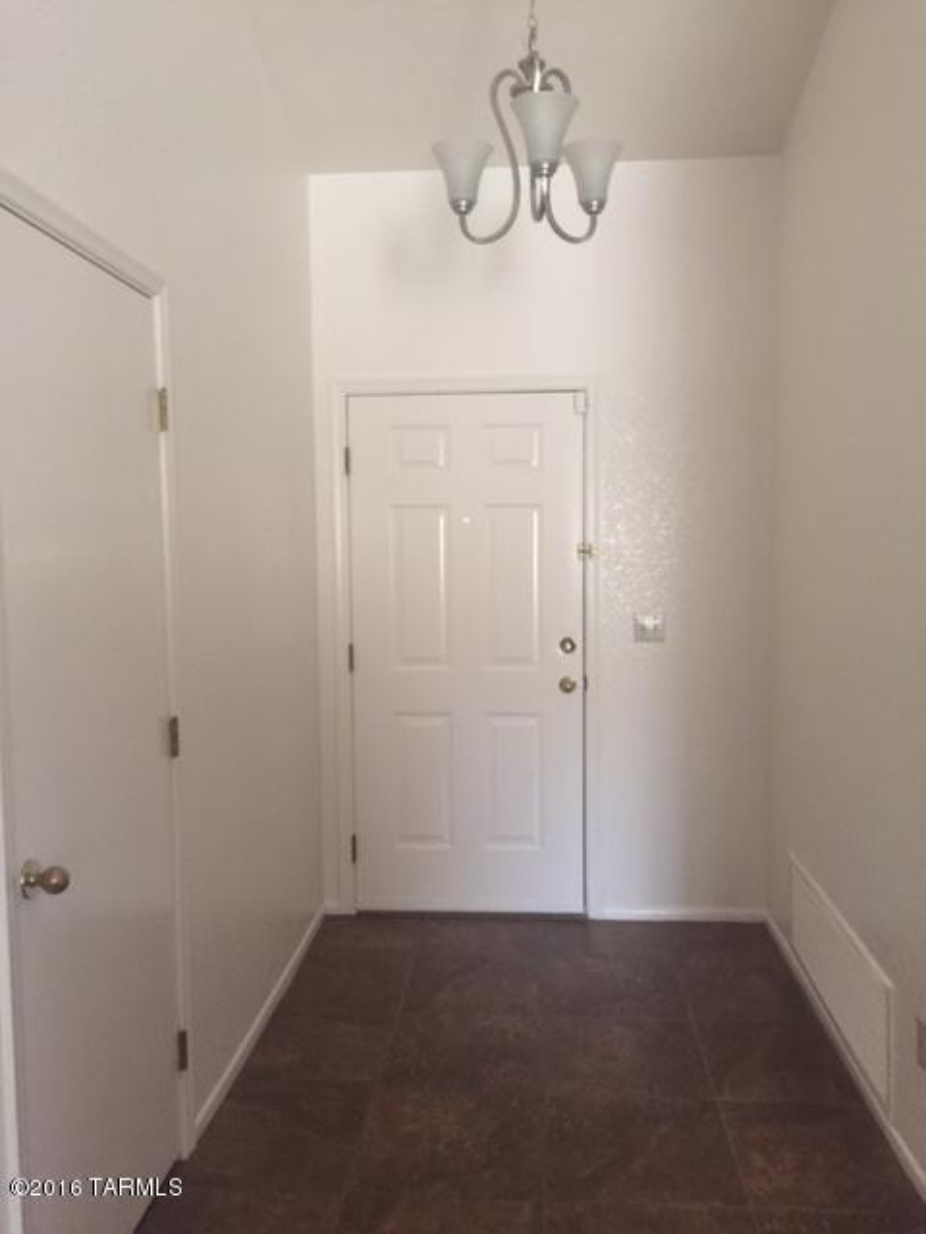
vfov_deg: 61.7
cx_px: 463
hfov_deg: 48.2
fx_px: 1034
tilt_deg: -4.0
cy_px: 617
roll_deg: -0.3
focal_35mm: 29
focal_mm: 4.15
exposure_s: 1/4
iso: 80
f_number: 2.2
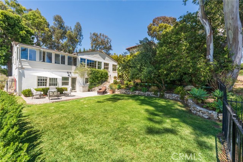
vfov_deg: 81.1
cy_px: 81
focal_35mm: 14
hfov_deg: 104.3
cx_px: 122
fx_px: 94
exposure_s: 1/400
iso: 100
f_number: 7.1
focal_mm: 14
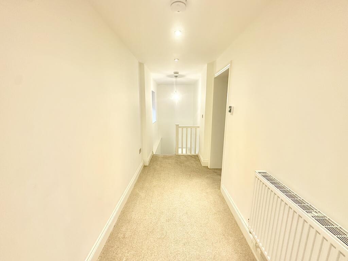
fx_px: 141
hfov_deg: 102.1
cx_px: 174
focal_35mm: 14
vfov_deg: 85.7
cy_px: 130
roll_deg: -0.1
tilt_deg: -9.4
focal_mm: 2.22
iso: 640
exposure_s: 1/50
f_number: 2.2
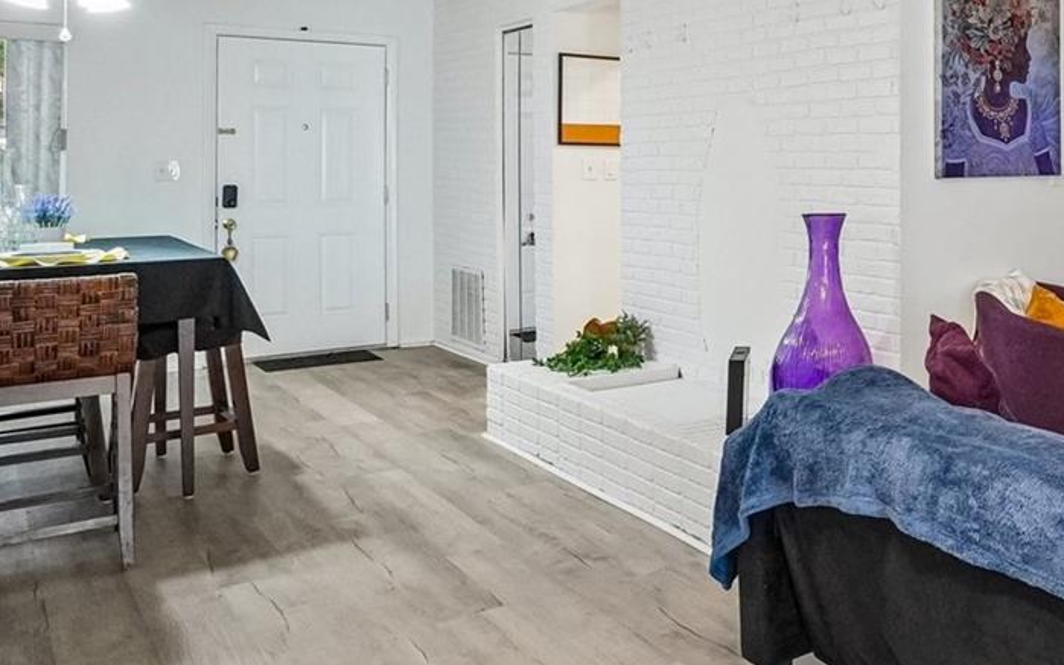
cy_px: 152
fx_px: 1015
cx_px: 1117
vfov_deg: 35.3
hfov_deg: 44.7
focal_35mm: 35
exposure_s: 1/30
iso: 2000
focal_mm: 10
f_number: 8
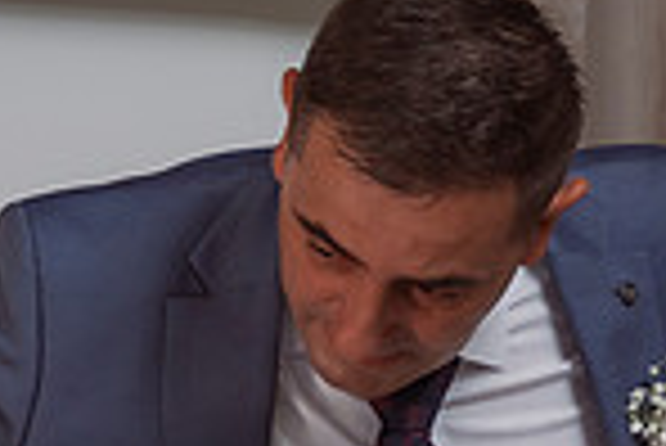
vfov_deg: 7.6
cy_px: 552
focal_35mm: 180
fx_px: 3333
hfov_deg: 11.4
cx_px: 428
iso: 1000
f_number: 2.8
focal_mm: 46
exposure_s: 1/250
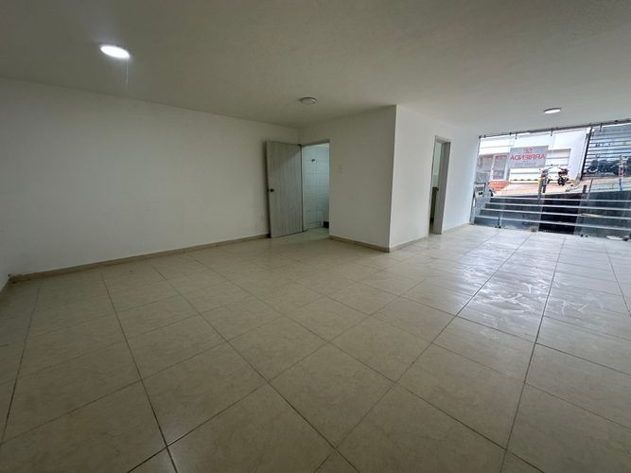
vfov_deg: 85.7
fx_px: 255
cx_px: 316
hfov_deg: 102.1
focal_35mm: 14
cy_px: 236
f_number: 2.2
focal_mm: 2.22
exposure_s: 1/120
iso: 80
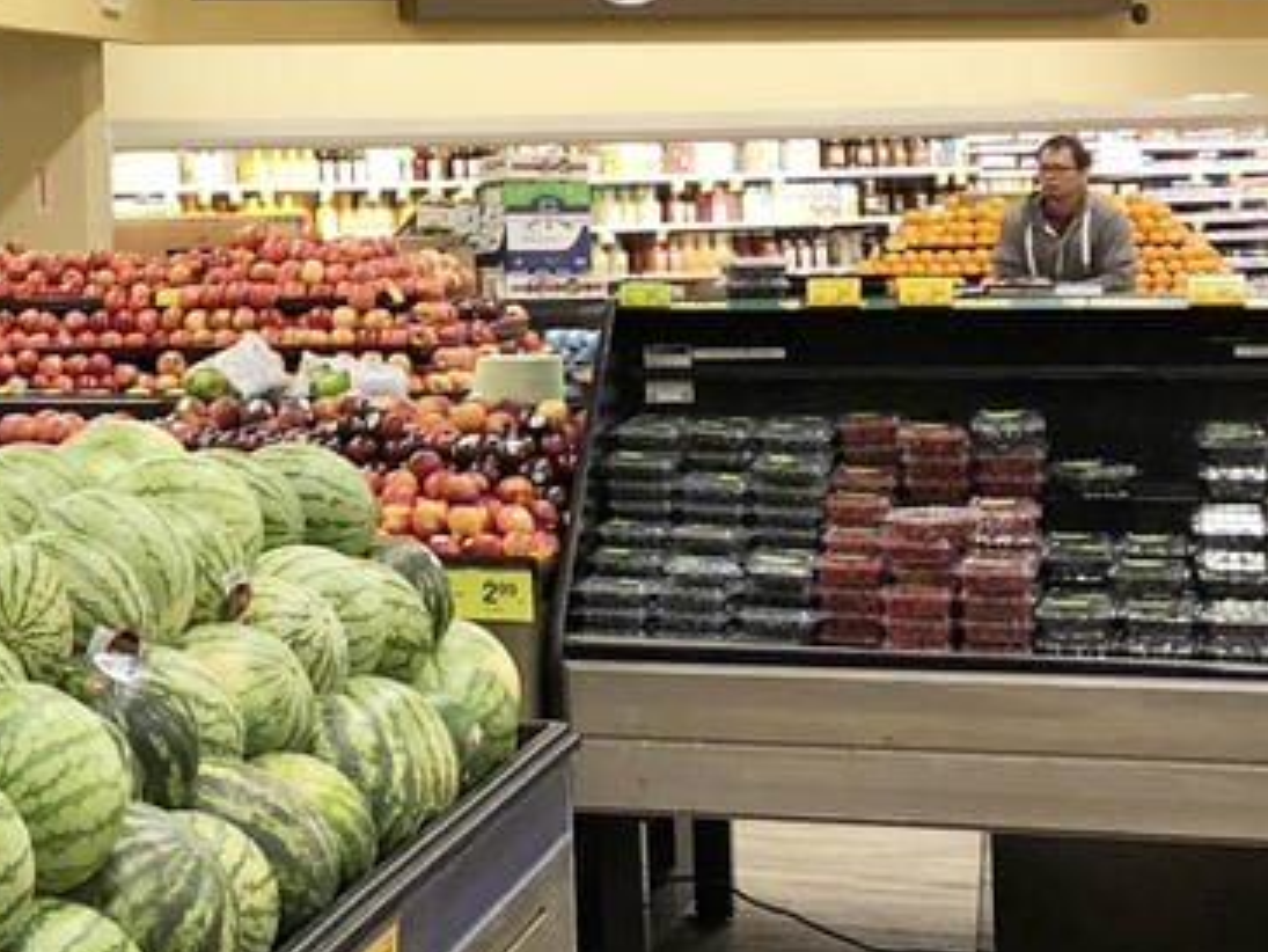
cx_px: -413
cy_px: 146
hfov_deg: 19.5
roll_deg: +1.5
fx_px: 3371
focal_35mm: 92
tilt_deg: +1.0
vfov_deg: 15.9
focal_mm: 3.99
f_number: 1.8
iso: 40
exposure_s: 1/24
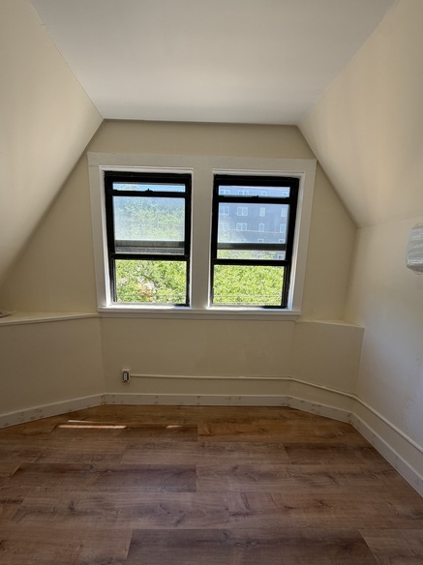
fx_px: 261
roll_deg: -1.0
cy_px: 312
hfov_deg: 77.9
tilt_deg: -11.4
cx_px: 196
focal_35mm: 16
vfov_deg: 94.2
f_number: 2.2
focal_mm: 2.22
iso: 64
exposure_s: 1/121
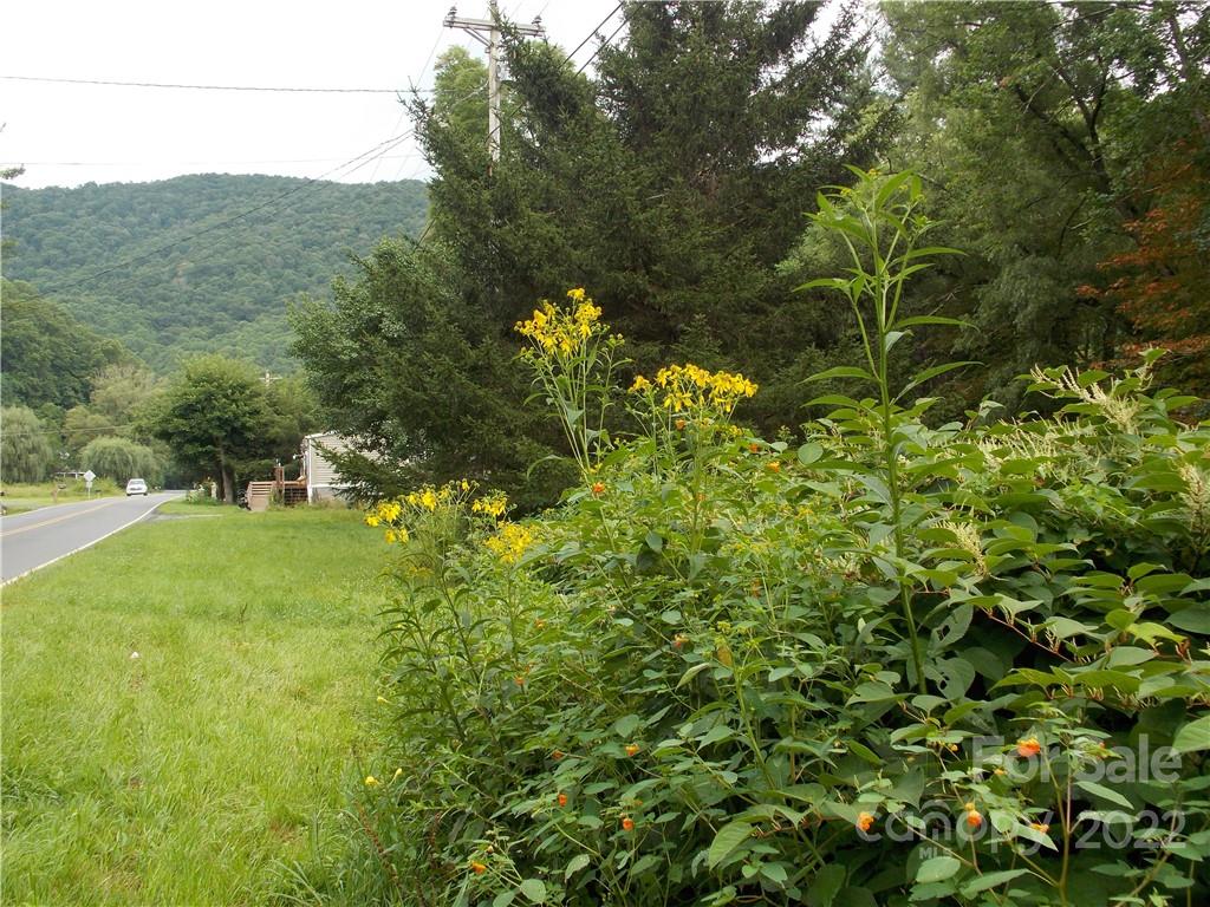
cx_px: 605
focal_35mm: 37
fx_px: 1293
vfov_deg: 38.7
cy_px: 454
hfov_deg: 50.1
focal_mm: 6.6
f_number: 3.5
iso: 80
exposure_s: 1/160
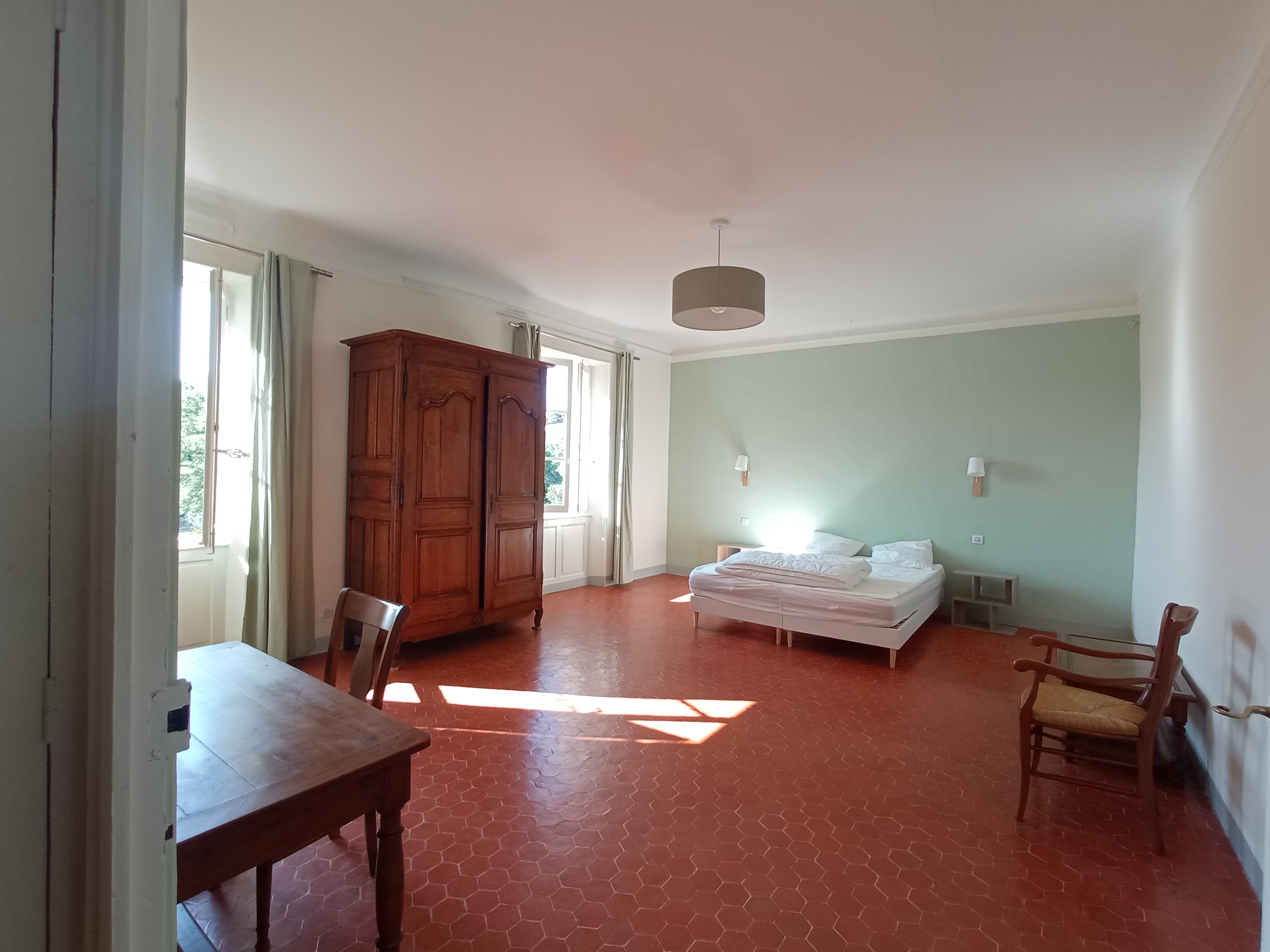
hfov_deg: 98.2
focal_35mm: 15
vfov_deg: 81.7
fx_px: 550
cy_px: 476
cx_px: 635
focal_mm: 1.65
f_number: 2.2
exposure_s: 1/100
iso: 154
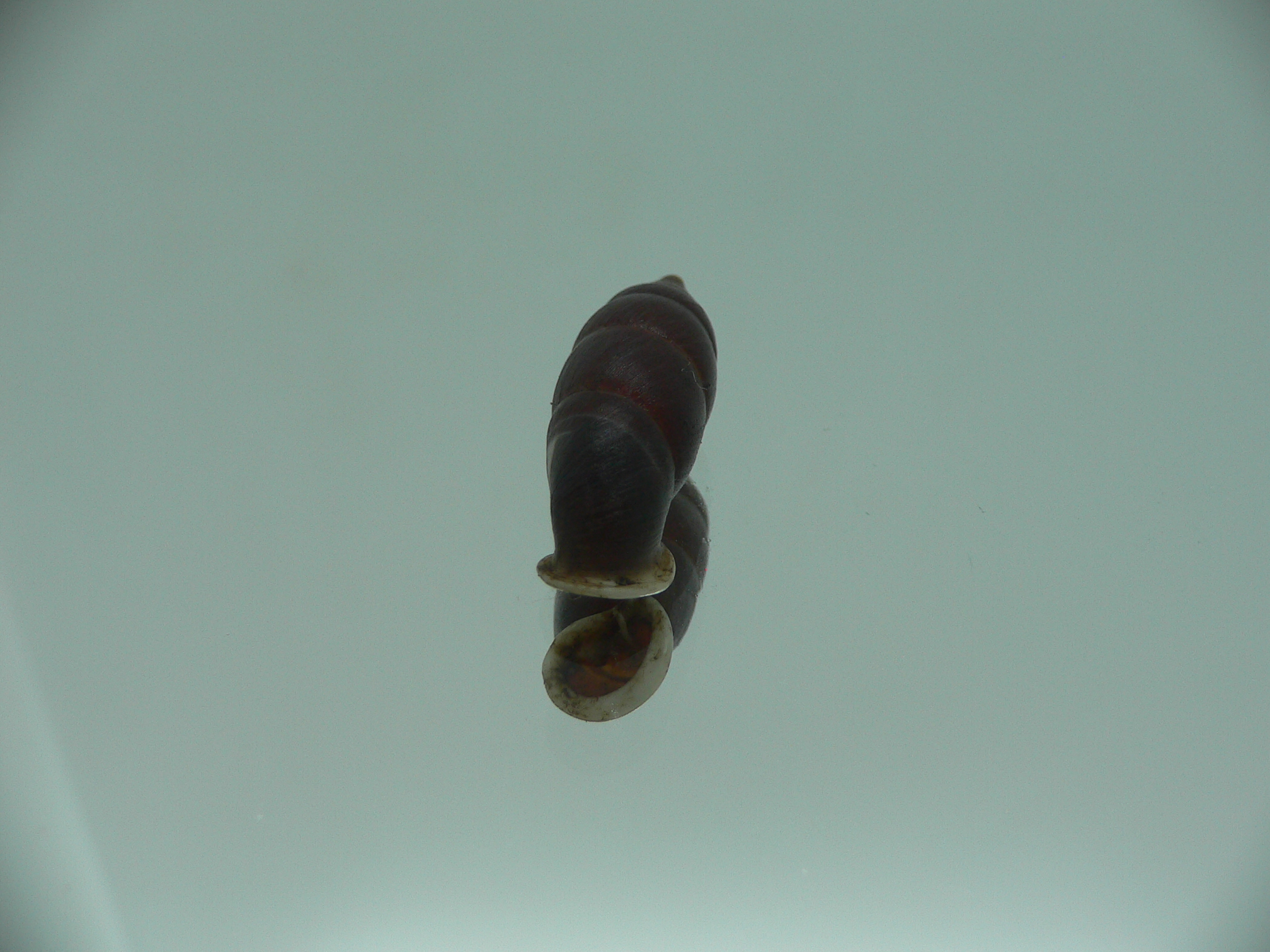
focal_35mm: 35
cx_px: 635
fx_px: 1284
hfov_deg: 52.6
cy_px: 476
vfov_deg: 40.7
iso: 80
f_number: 2.8
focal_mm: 4.6
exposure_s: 1/60
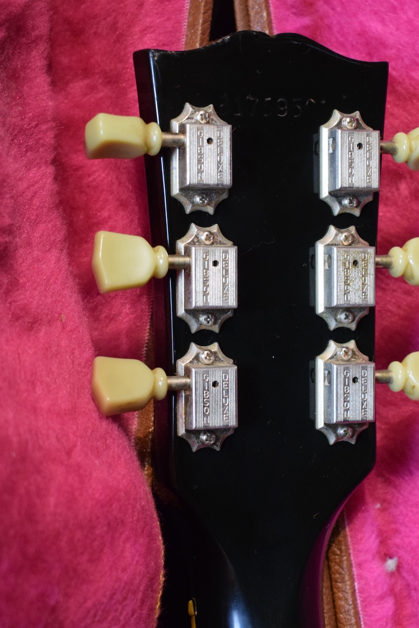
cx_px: 249
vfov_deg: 27.0
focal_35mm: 75
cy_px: 333
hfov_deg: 18.2
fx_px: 1309
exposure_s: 1/30
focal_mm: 38
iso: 2200
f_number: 4.8
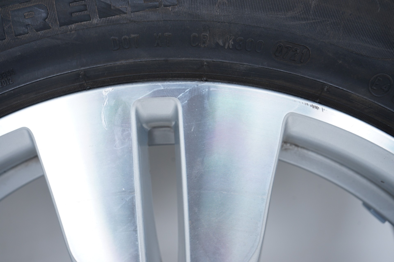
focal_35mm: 48
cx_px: 197
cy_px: 131
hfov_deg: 41.1
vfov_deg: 28.0
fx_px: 525
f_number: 7.1
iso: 250
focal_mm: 48
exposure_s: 1/100
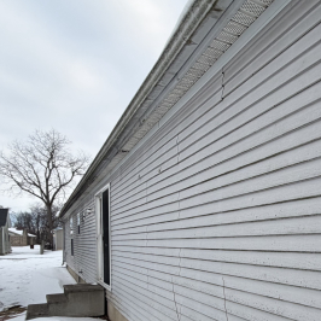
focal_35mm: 31
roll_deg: -1.1
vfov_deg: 49.9
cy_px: 249
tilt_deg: -3.0
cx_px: 307
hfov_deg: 45.8
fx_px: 325
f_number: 2.2
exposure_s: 1/238
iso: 40
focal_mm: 2.22
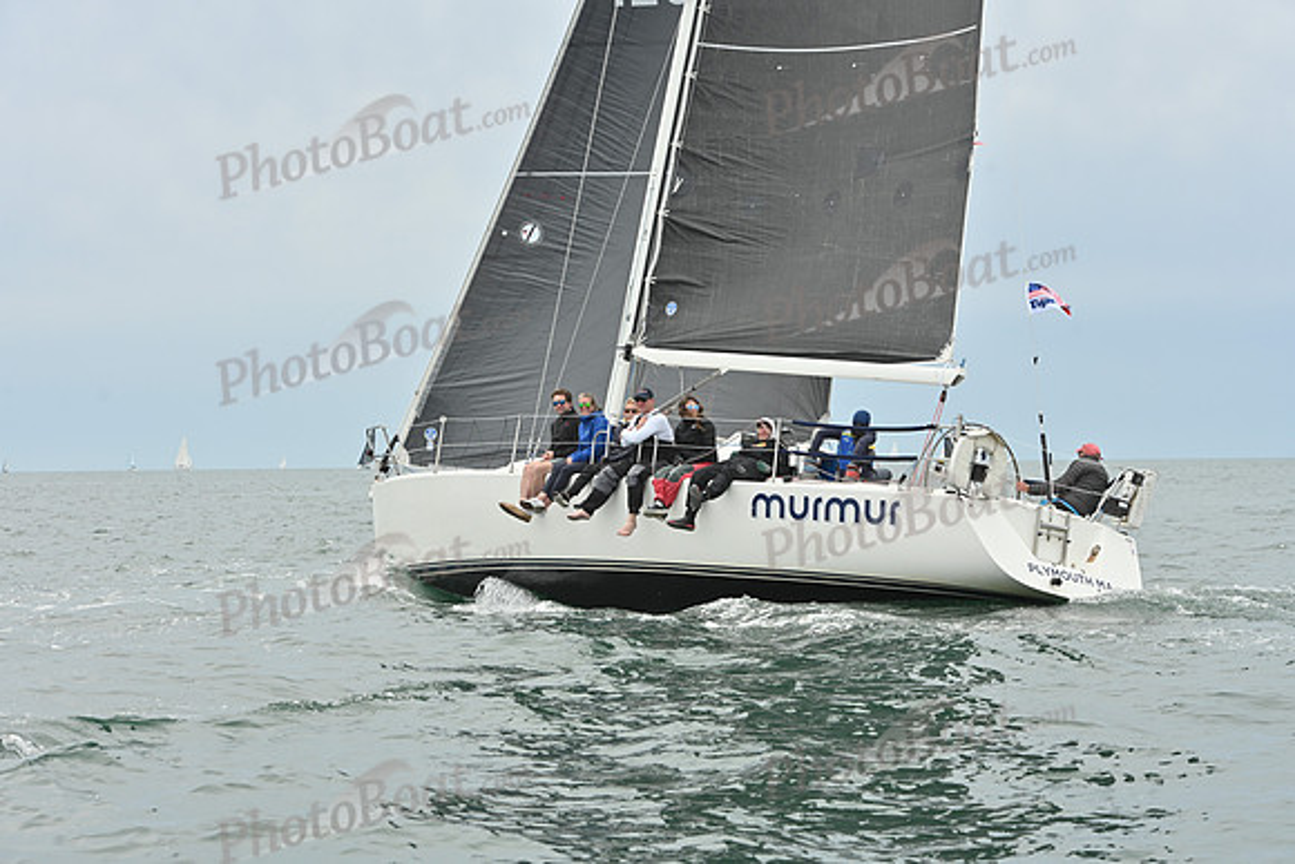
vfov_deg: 14.0
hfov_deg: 20.8
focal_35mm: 98
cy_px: 432
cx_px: 648
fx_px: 3526
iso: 320
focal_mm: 98
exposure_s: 1/1000
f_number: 8
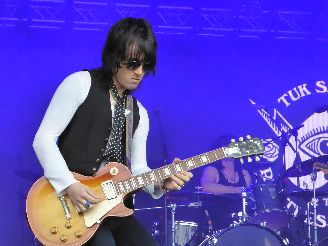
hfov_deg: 13.8
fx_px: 1355
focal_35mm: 143
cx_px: 164
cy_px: 123
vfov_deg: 10.4
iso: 2500
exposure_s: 1/1600
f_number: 5.4
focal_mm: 25.6
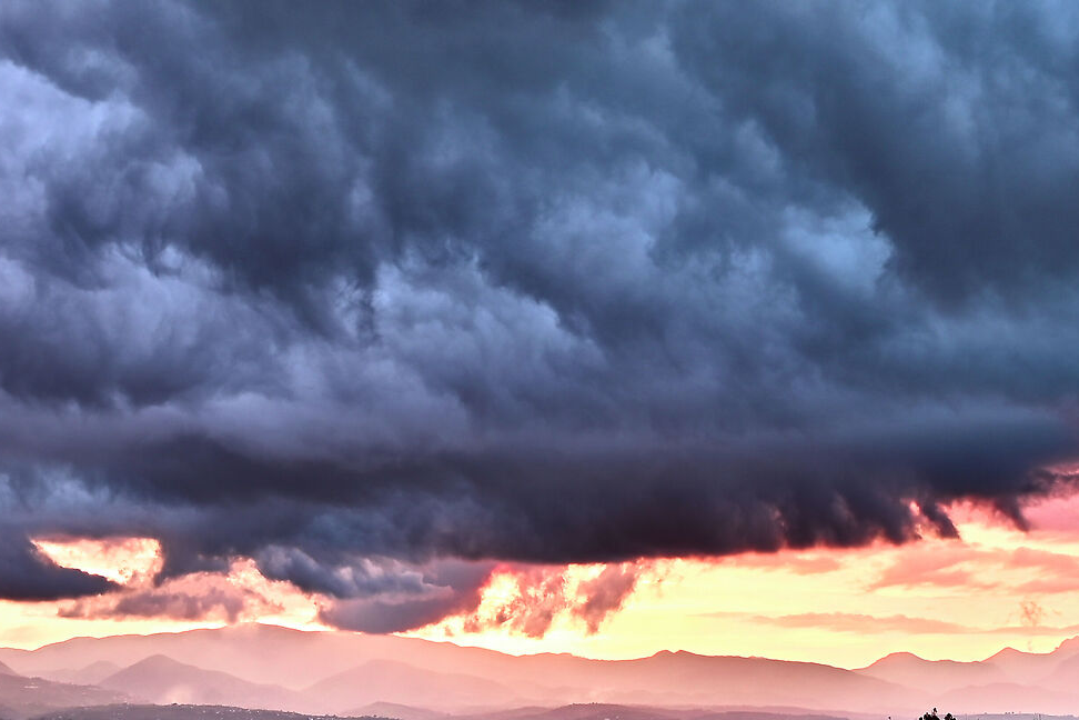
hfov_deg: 27.1
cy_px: 318
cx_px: 331
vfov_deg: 18.4
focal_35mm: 74
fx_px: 2218
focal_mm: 30
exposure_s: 1/2
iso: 100
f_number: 10
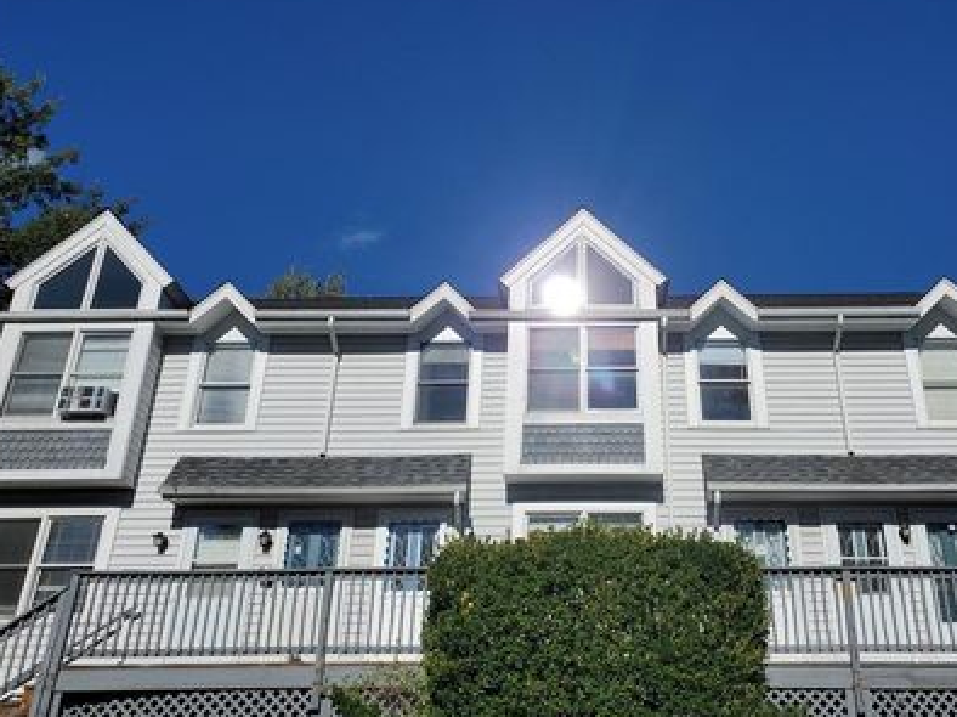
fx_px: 912
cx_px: 581
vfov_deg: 42.8
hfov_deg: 54.9
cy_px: 303
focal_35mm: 33
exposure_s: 1/4087
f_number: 2.4
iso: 50
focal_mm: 4.3
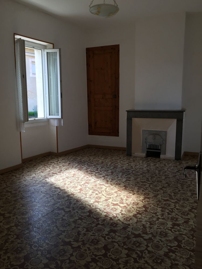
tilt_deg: -5.9
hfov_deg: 48.2
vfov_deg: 61.7
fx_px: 226
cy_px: 134
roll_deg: +0.7
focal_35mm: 29
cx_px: 101
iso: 40
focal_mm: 4.15
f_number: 2.2
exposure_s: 1/100
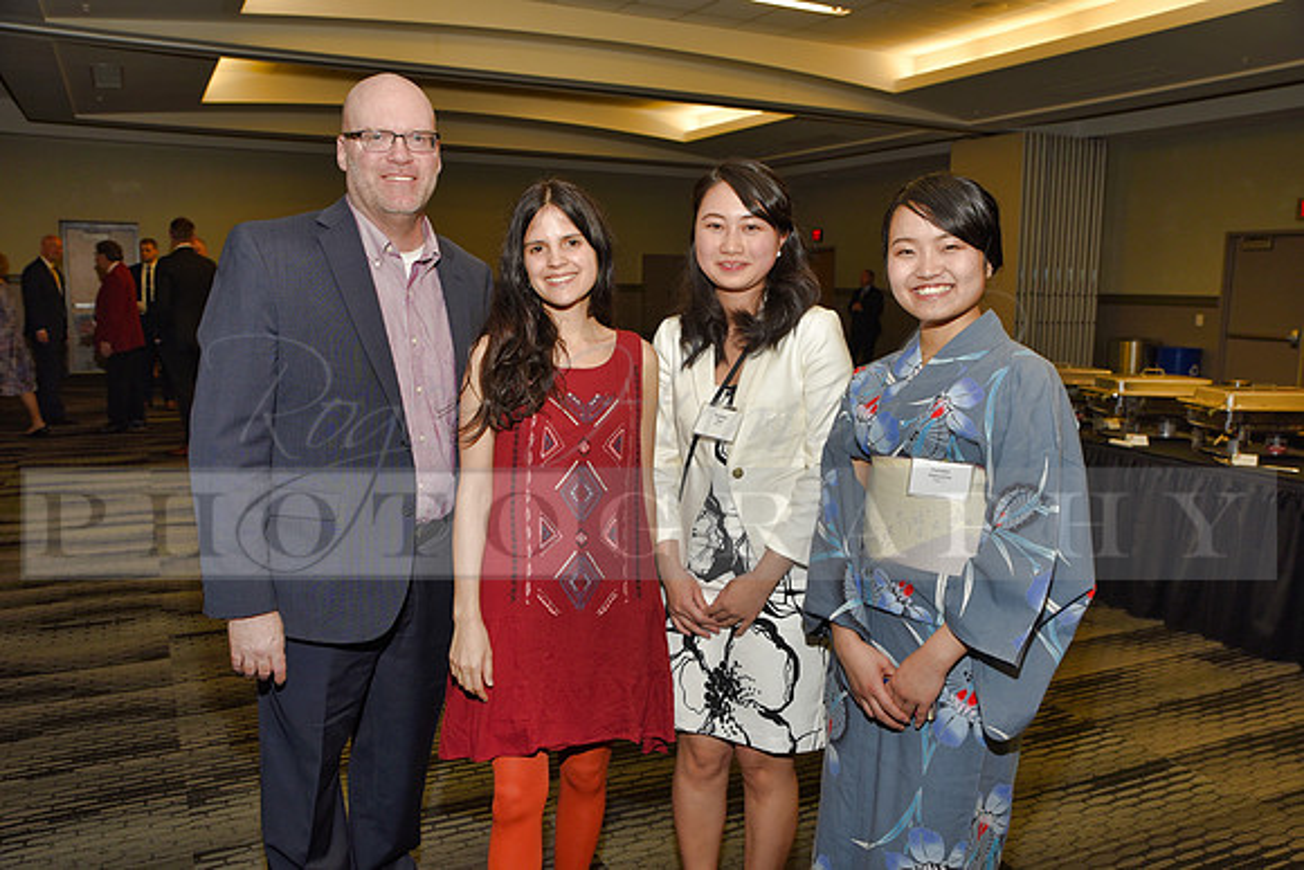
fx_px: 1123
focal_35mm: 31
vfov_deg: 42.3
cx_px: 652
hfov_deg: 60.3
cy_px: 435
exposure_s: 1/60
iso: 200
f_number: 5
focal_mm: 31
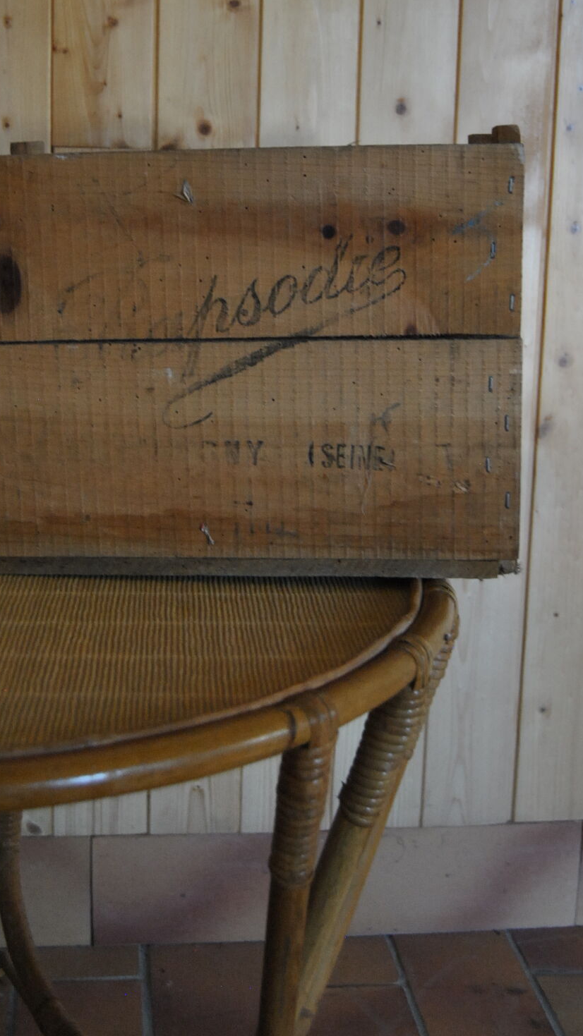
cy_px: 365
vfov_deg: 42.7
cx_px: 221
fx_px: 1311
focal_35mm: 48
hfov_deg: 25.0
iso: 720
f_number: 3.8
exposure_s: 1/30
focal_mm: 23
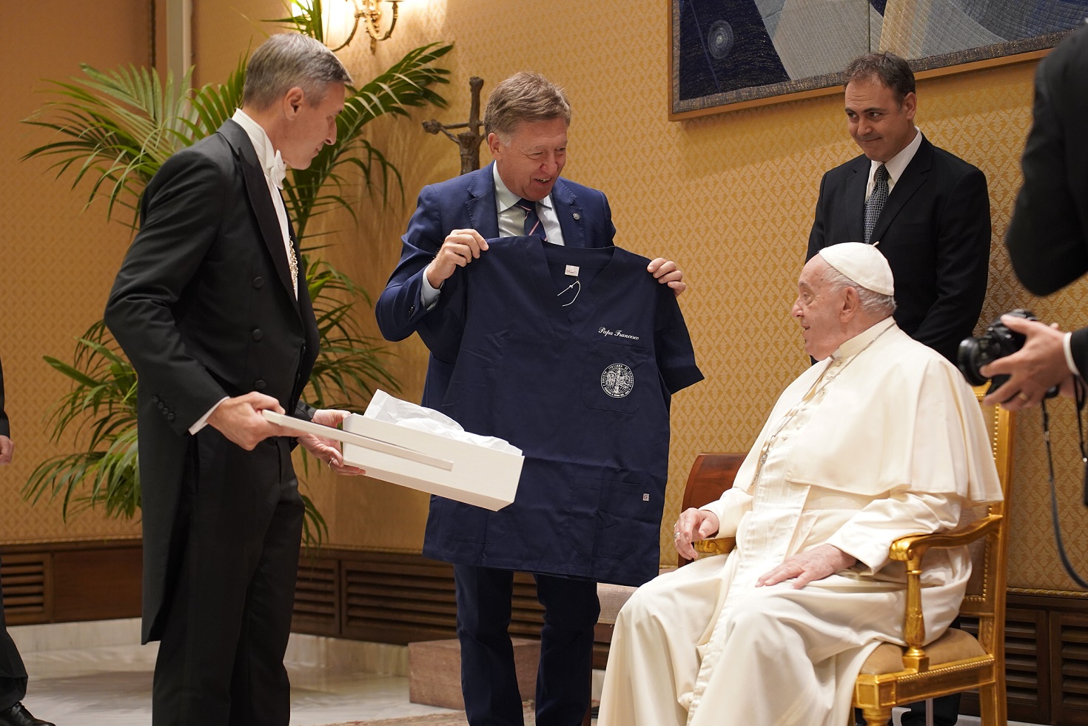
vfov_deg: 18.2
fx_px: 2266
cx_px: 544
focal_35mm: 75
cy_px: 363
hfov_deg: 27.0
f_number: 4
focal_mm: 75
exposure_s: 1/160
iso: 2000
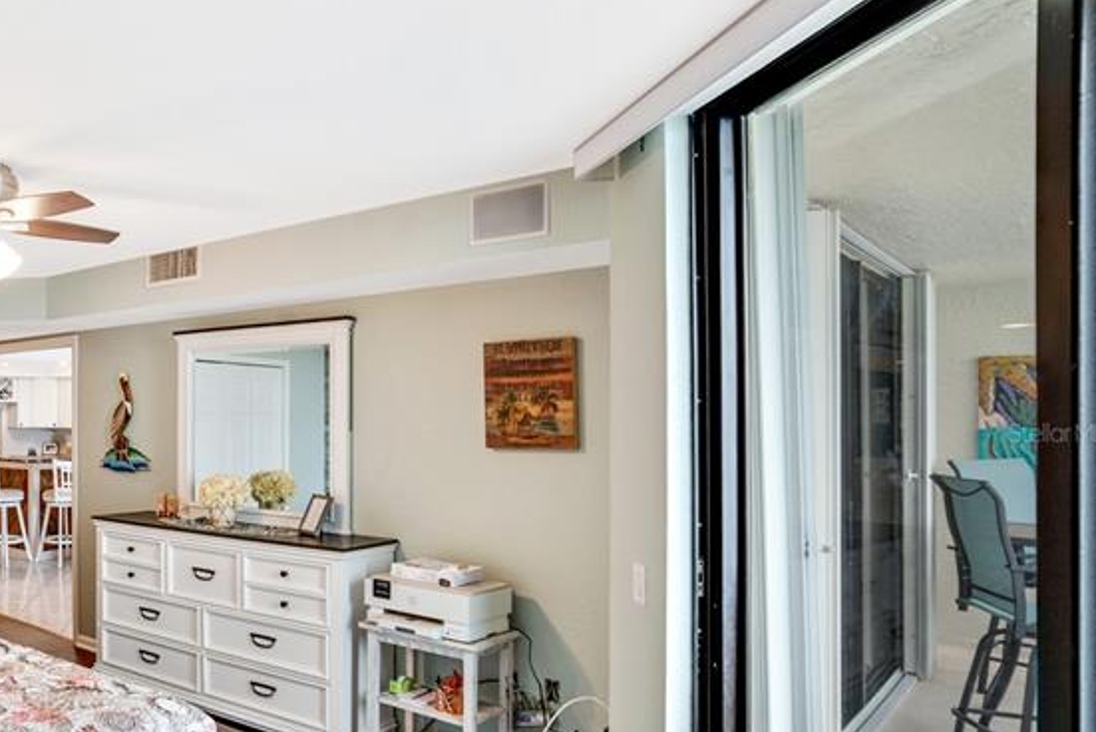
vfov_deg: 49.4
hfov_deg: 58.9
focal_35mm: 26
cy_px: 433
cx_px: 103
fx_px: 792
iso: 100
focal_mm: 14
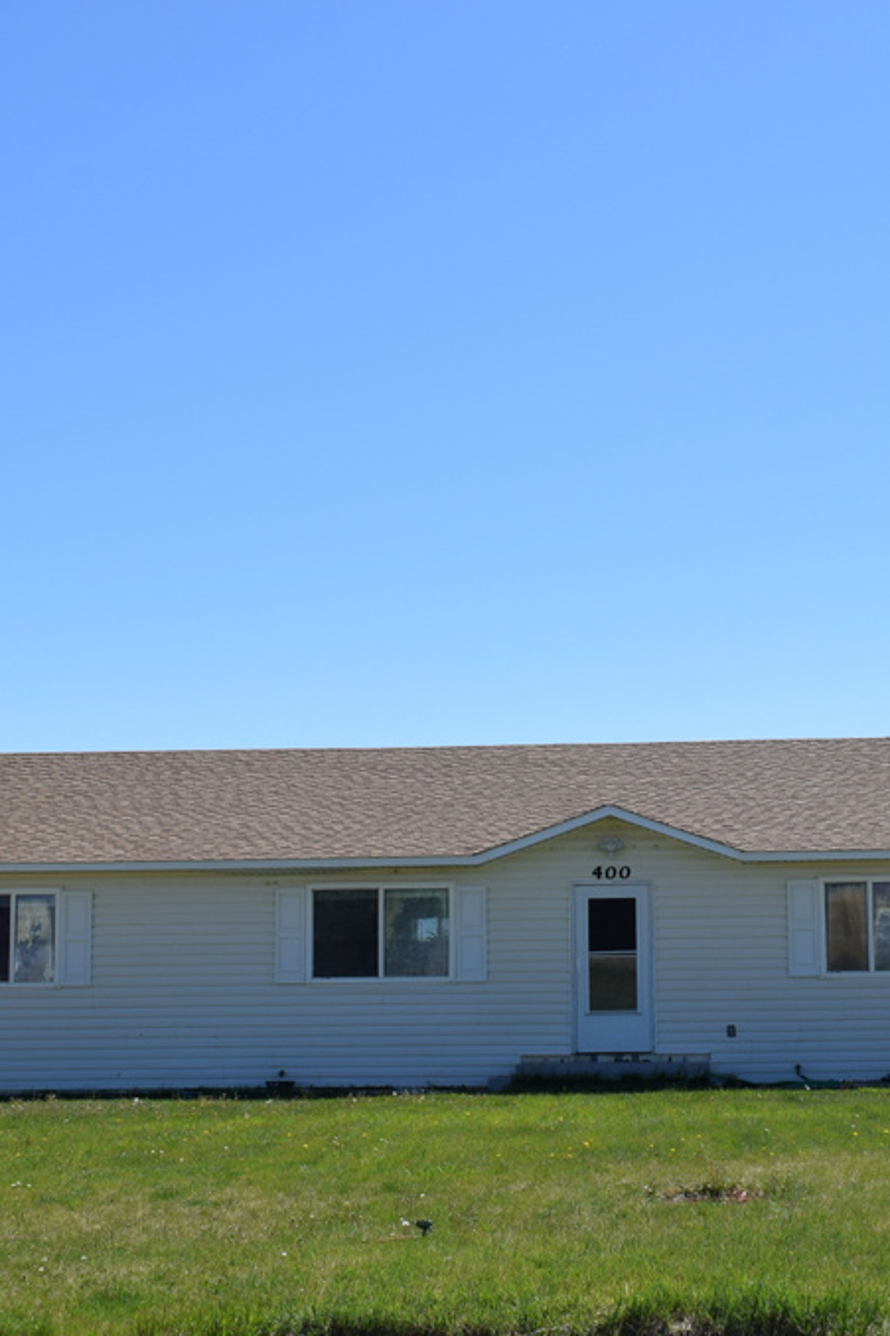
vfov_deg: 35.2
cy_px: 669
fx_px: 2106
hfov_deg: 23.7
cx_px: 624
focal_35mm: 57
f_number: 10
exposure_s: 1/400
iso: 200
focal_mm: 25
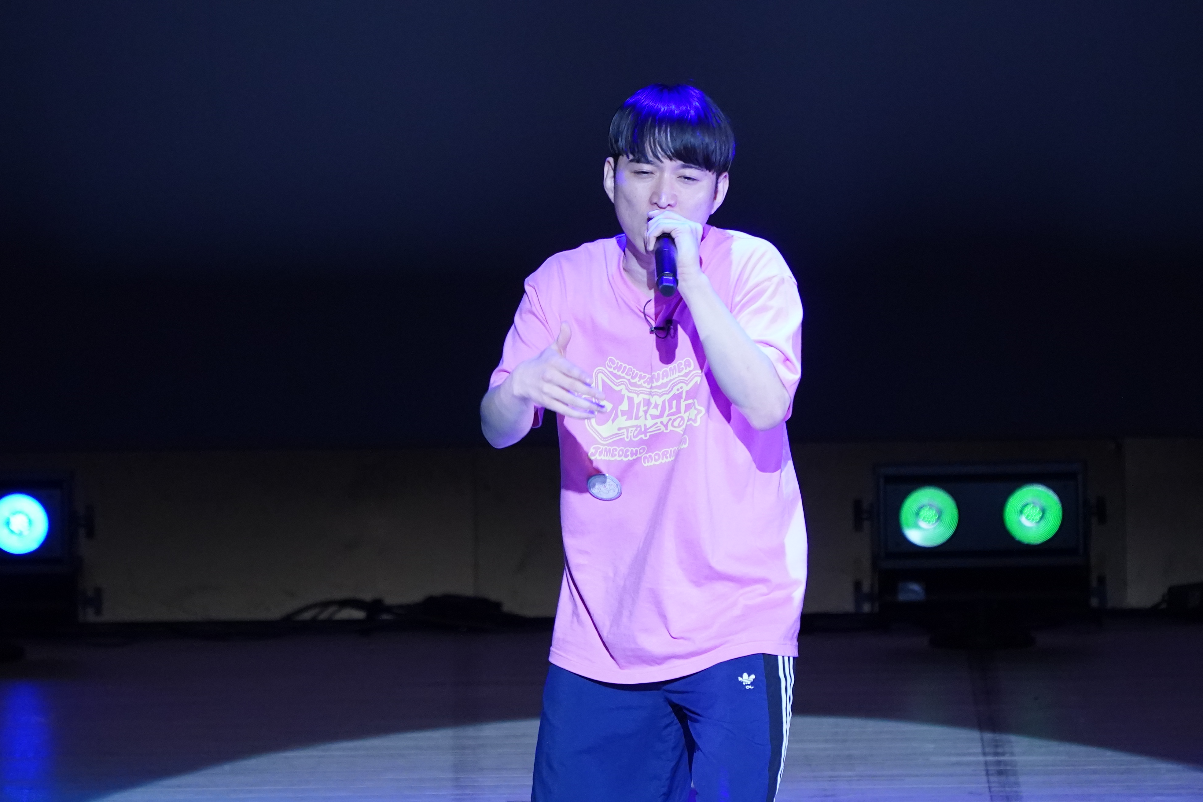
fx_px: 20048
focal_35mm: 600
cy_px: 401
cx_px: 602
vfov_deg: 2.3
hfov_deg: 3.4
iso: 5000
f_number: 5.6
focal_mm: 400
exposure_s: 1/320
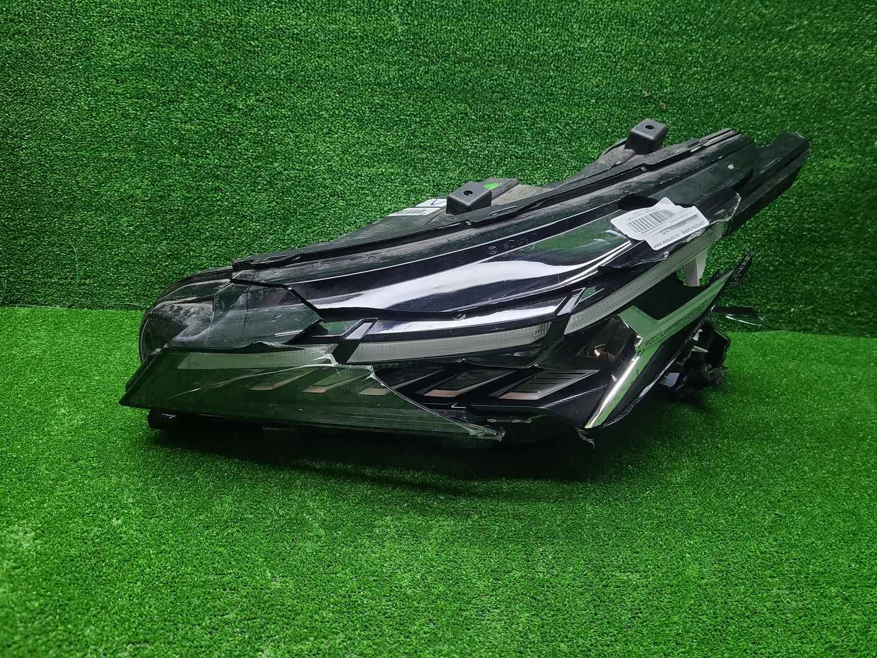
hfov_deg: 67.3
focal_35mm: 26
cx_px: 438
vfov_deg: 53.1
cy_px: 329
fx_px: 659
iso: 56
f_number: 1.8
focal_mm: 5.4
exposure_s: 1/50
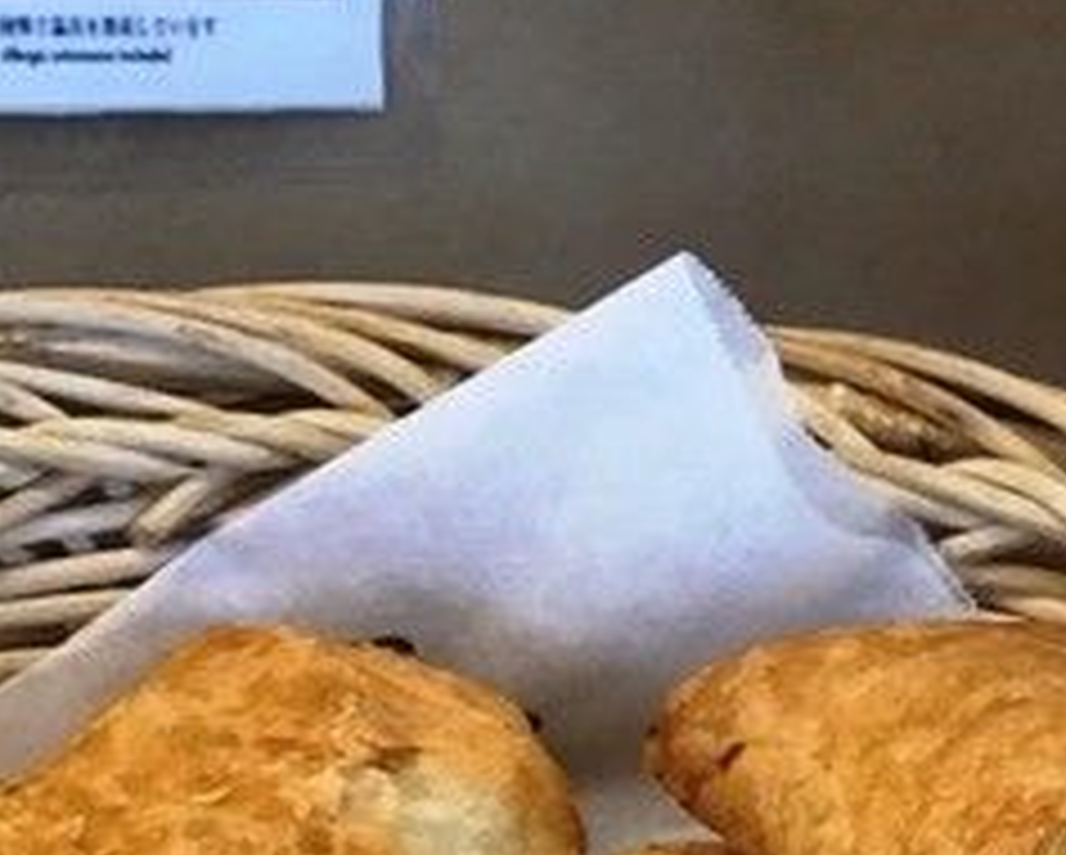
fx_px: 3284
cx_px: 1248
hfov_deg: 17.6
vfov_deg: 14.7
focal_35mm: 104
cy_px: 740
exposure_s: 1/30
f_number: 2.4
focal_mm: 3.3
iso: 25
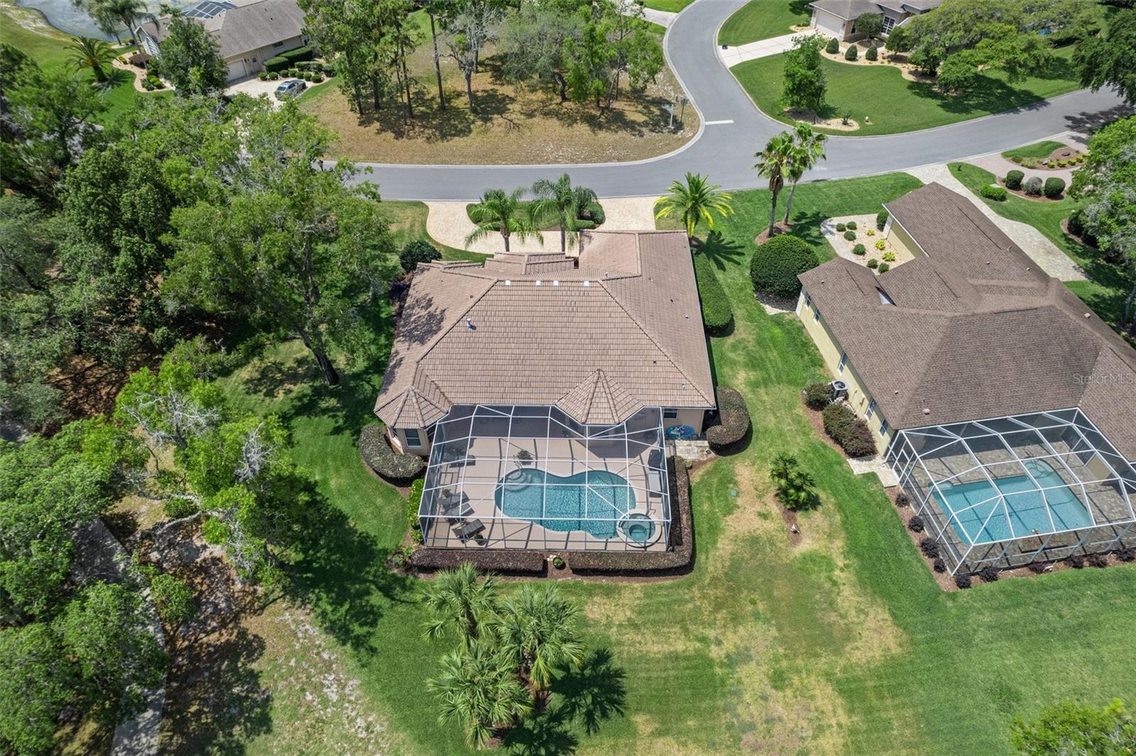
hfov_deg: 78.6
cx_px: 568
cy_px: 378
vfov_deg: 57.2
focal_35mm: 22
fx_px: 694
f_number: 2.8
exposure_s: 1/2500
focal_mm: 8.38
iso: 100
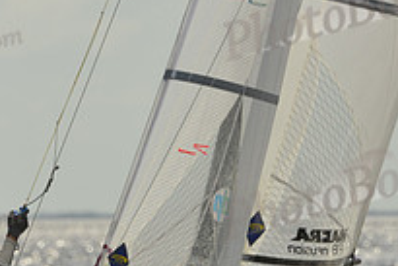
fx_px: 12490
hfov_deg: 1.8
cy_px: 317
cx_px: 124
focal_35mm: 1129
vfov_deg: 1.2
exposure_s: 1/1000
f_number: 8
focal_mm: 400
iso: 250
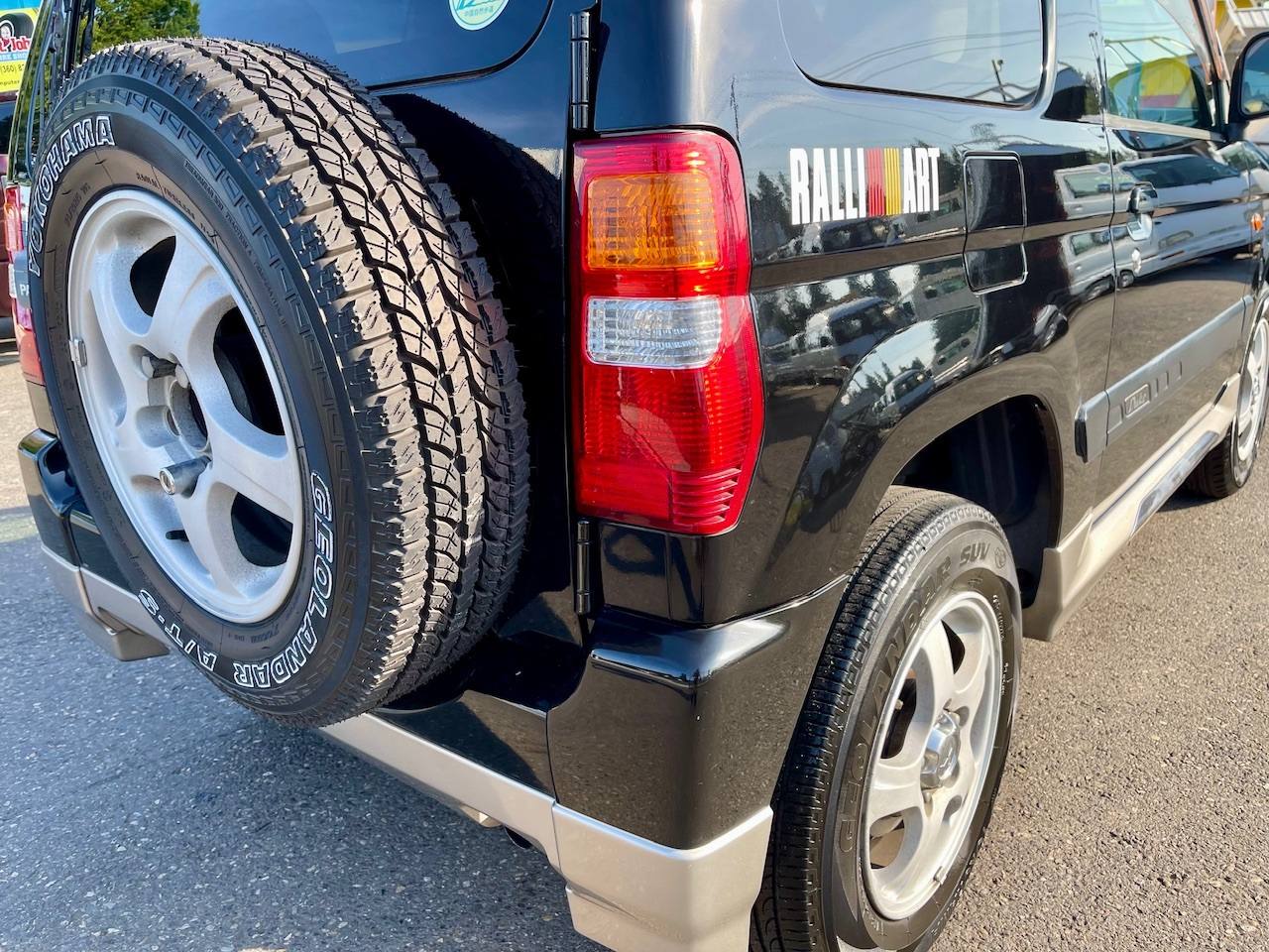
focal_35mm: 25
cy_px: 476
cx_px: 634
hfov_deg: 69.4
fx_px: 916
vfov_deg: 54.9
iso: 32
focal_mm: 5.1
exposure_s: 1/419
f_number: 1.6
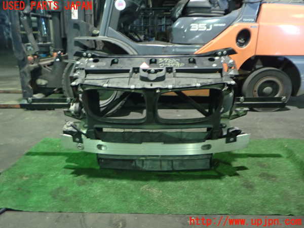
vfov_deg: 46.8
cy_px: 114
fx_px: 263
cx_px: 152
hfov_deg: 60.0
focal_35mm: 30
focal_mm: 5.4
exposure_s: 1/15
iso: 800
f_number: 2.3
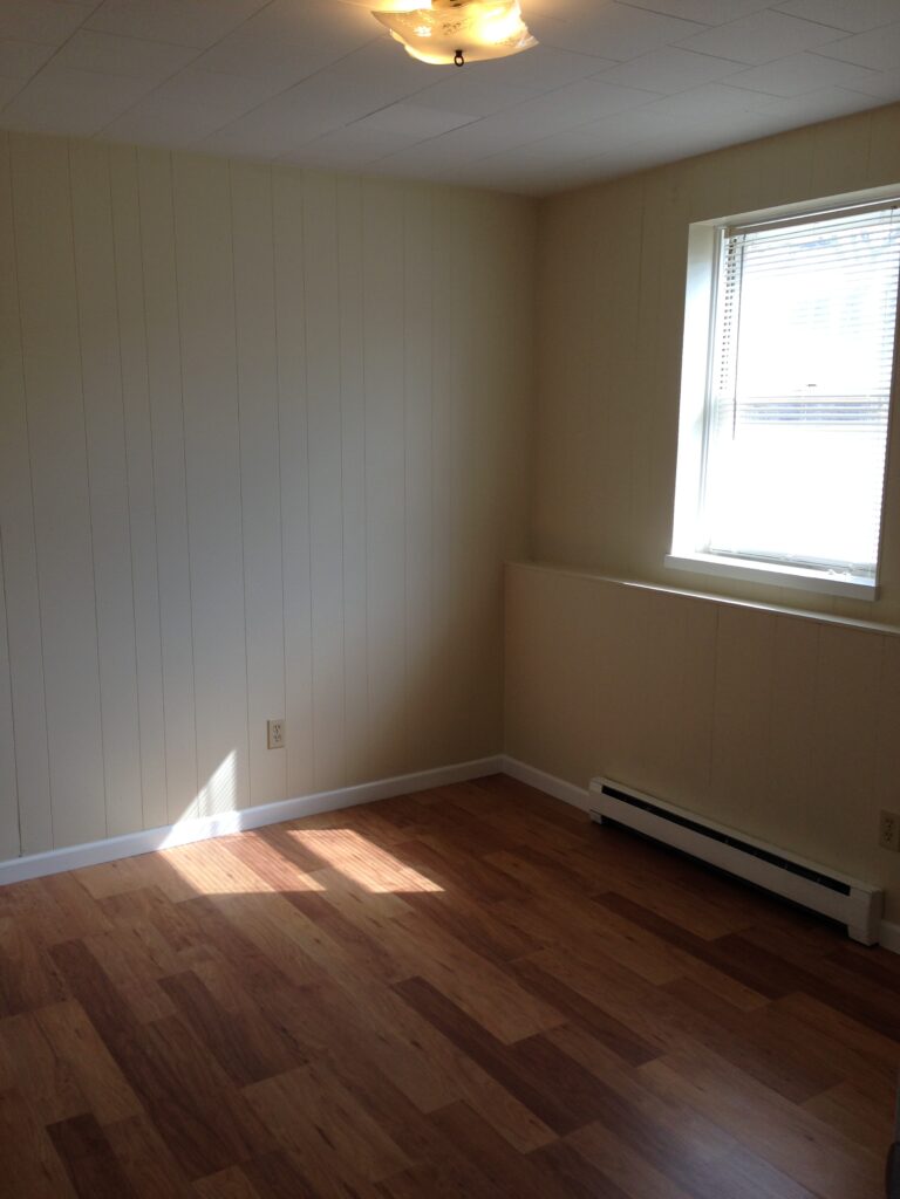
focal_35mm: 33
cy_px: 600
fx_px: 1144
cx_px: 450
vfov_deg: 55.4
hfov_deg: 42.9
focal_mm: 4.12
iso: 50
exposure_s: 1/120
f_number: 2.4
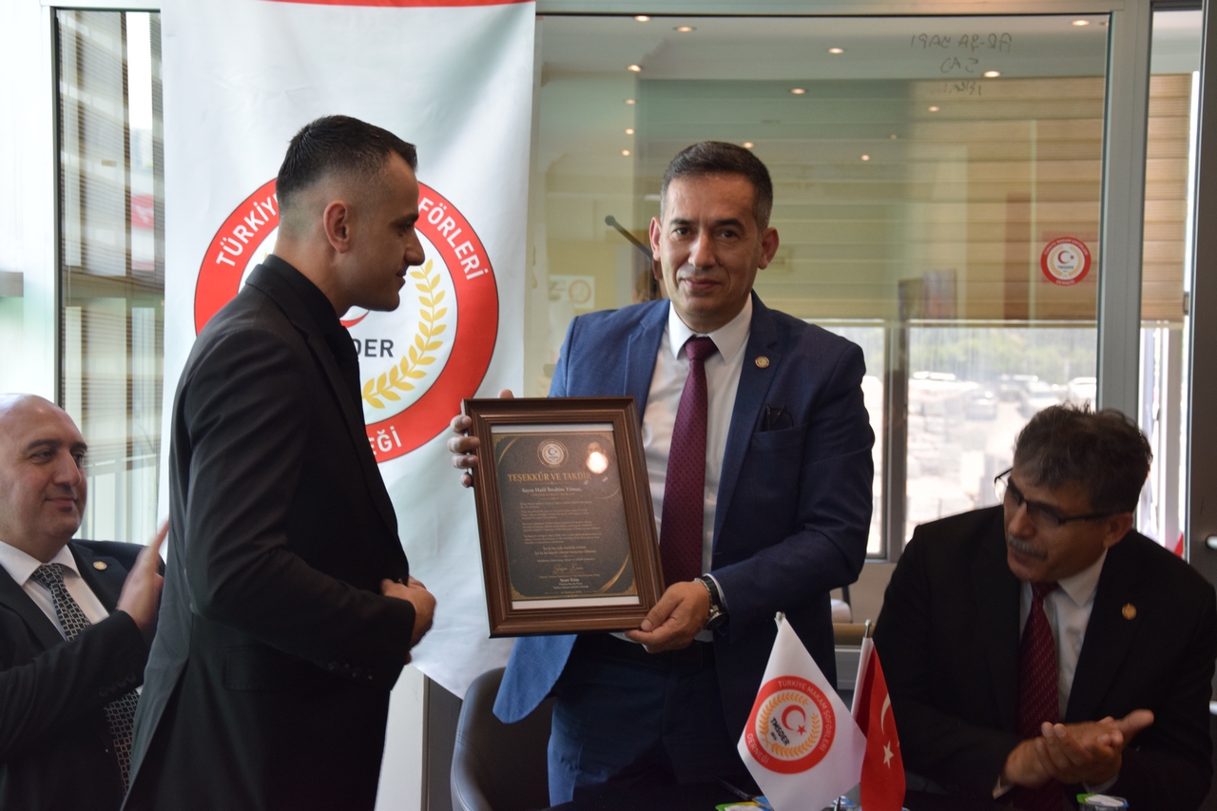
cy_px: 406
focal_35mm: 63
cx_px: 608
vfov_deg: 21.6
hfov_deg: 31.9
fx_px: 2129
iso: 800
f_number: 4.8
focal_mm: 42
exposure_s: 1/60
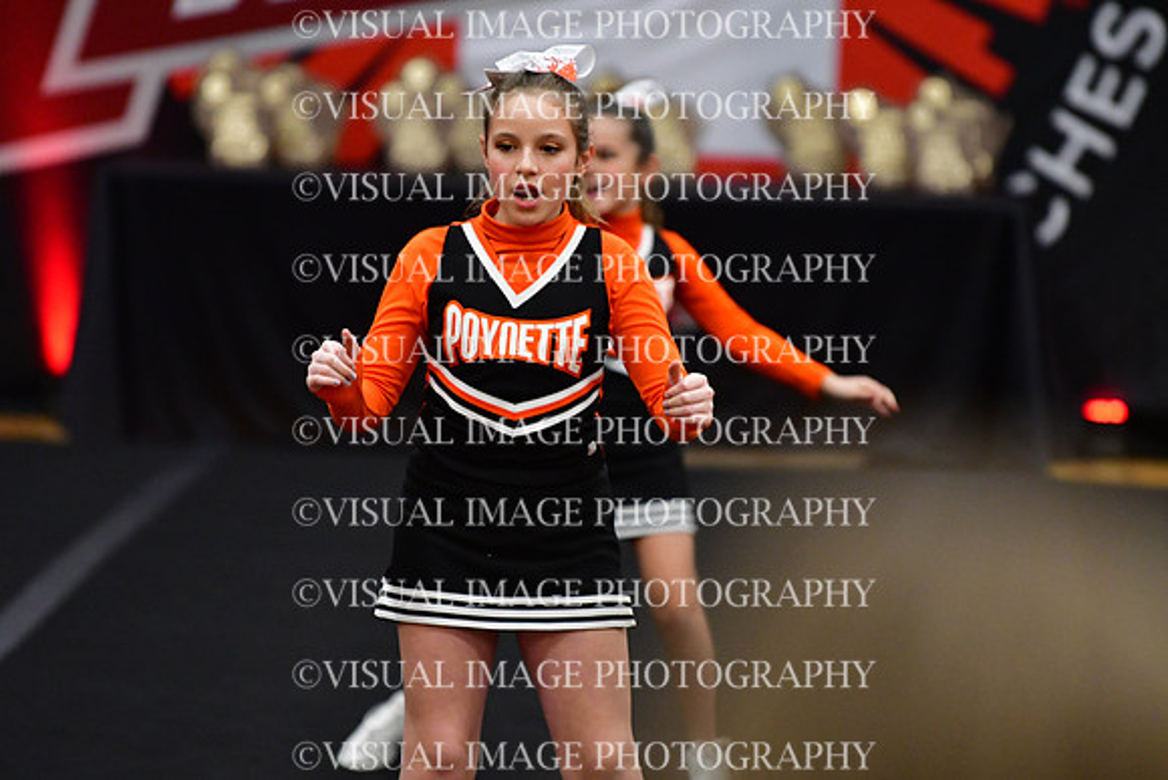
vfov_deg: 4.6
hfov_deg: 6.9
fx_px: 9735
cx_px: 584
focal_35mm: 300
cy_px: 390
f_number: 2.8
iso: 4000
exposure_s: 1/800
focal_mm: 200
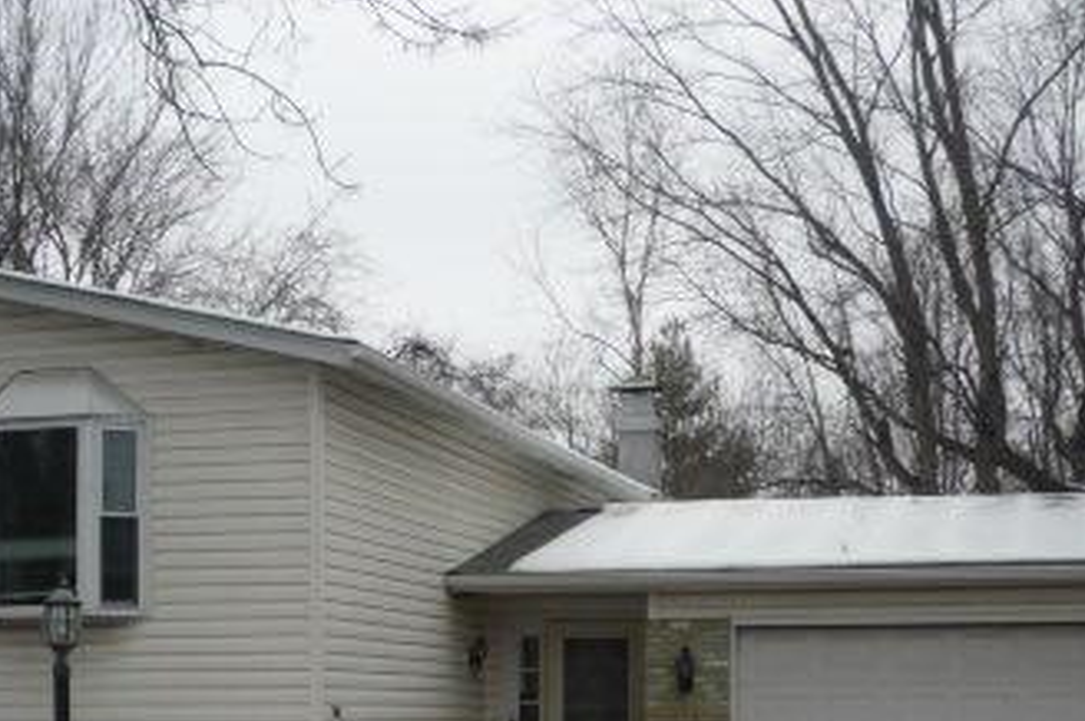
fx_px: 1957
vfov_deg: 20.3
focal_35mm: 65
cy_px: 704
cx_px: 437
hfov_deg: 30.9
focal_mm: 5.2
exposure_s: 1/320
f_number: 4
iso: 100
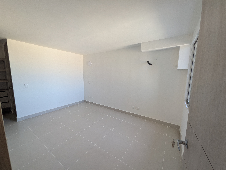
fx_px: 91
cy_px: 85
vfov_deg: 85.7
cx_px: 113
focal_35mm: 14
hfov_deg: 102.1
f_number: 2.2
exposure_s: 1/36
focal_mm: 1.85
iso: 63
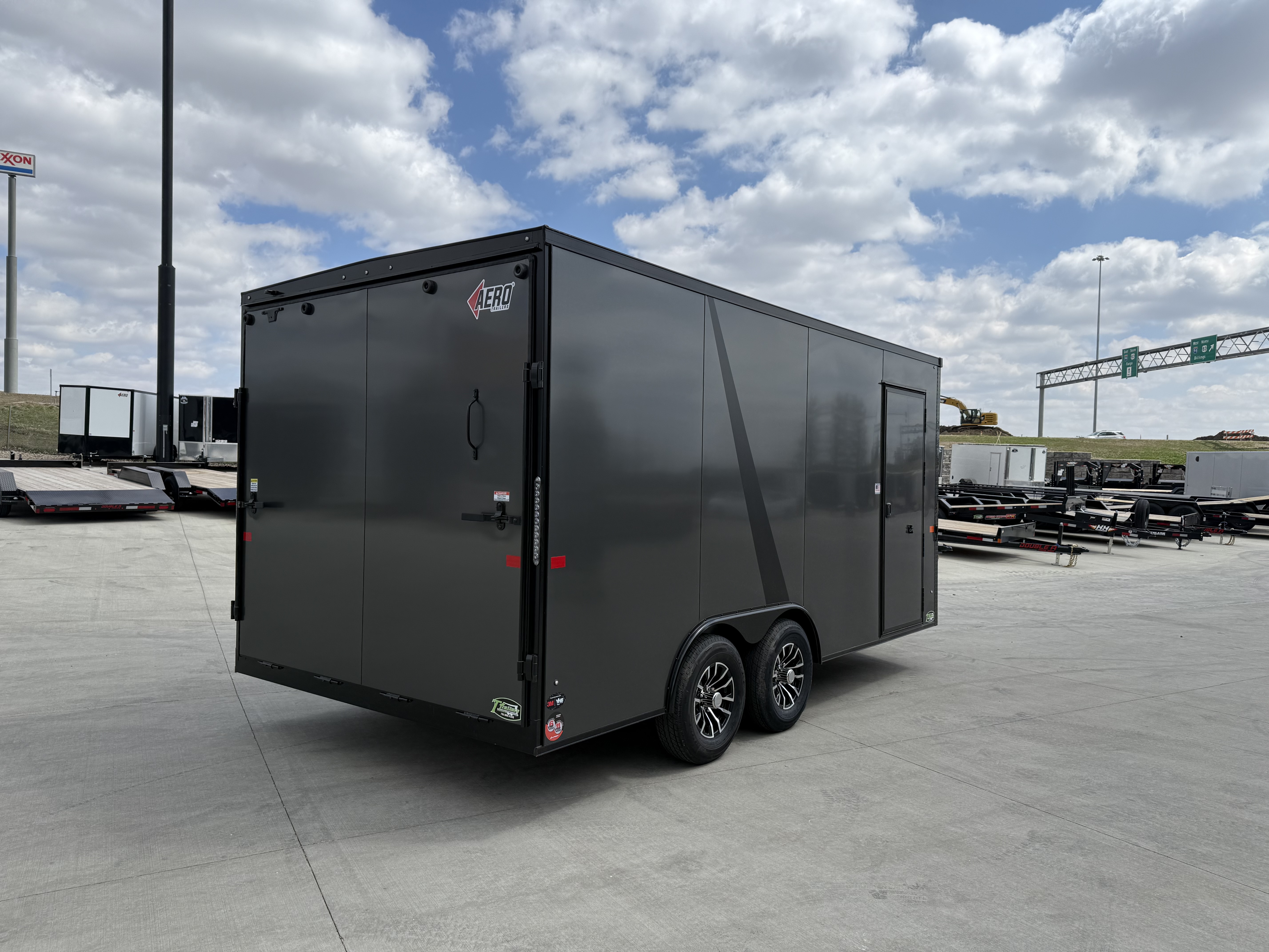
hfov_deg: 71.6
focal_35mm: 24
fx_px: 880
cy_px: 476
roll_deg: -2.1
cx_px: 634
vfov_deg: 56.8
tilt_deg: -2.2
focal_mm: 6.76
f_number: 1.78
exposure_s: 1/6711
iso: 80
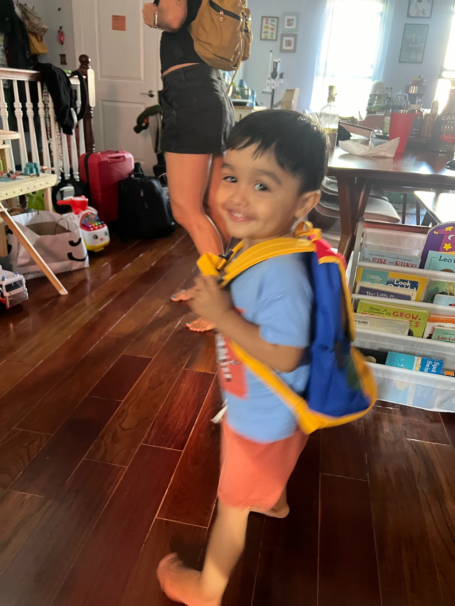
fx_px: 456
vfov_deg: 67.3
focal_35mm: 26
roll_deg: -3.9
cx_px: 228
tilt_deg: -22.7
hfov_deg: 53.1
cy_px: 303
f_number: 1.5
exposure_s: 1/30
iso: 640
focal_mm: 5.7
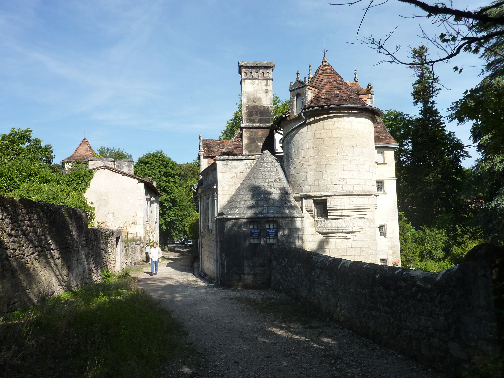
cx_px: 252
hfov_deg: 69.4
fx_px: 364
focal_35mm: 25
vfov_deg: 54.9
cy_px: 189
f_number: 4.5
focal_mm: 4.1
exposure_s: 1/500
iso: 125
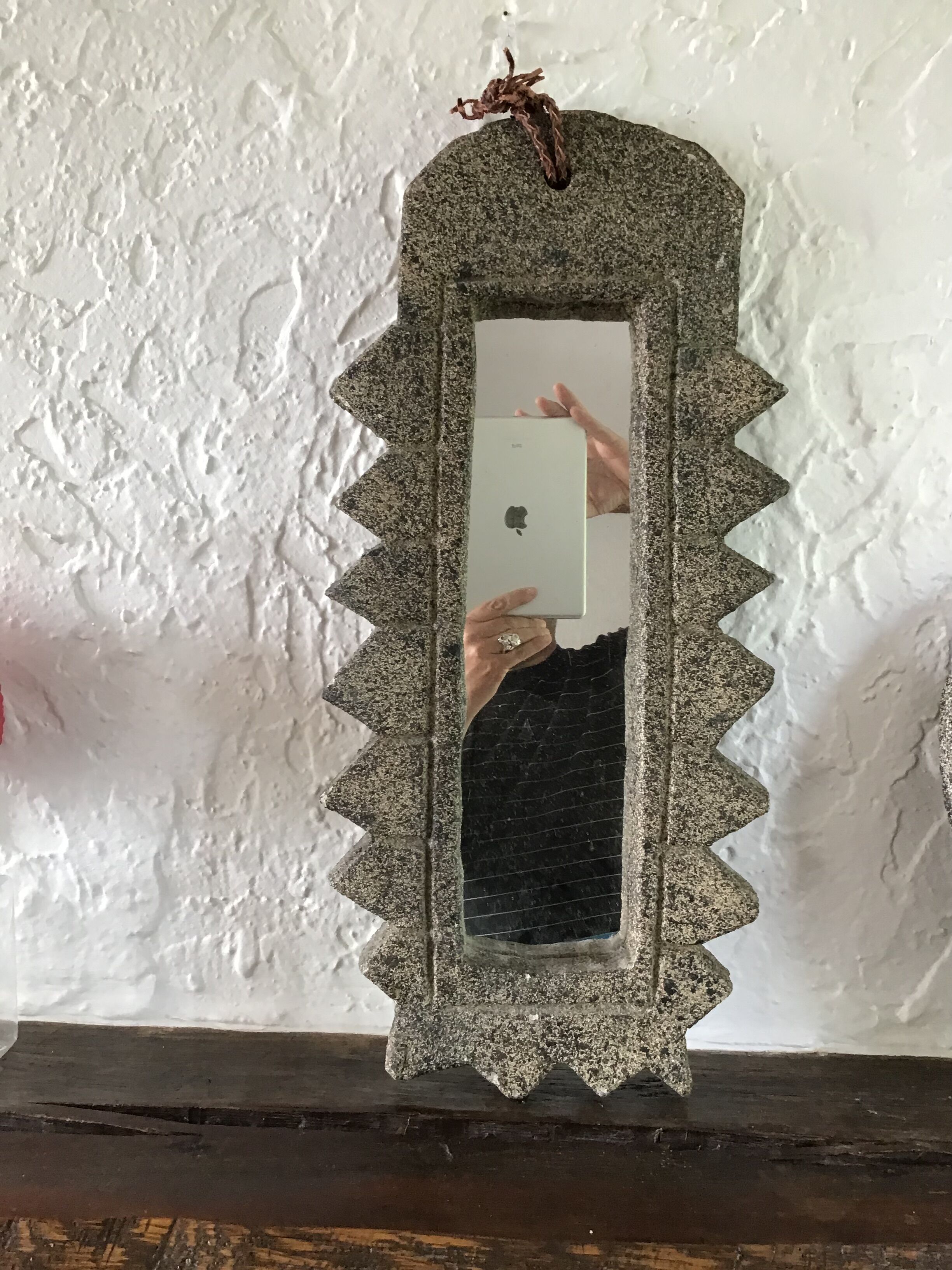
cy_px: 635
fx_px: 1137
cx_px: 476
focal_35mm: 31
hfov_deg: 45.4
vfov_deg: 58.4
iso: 80
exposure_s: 1/33
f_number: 2.4
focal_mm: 3.3
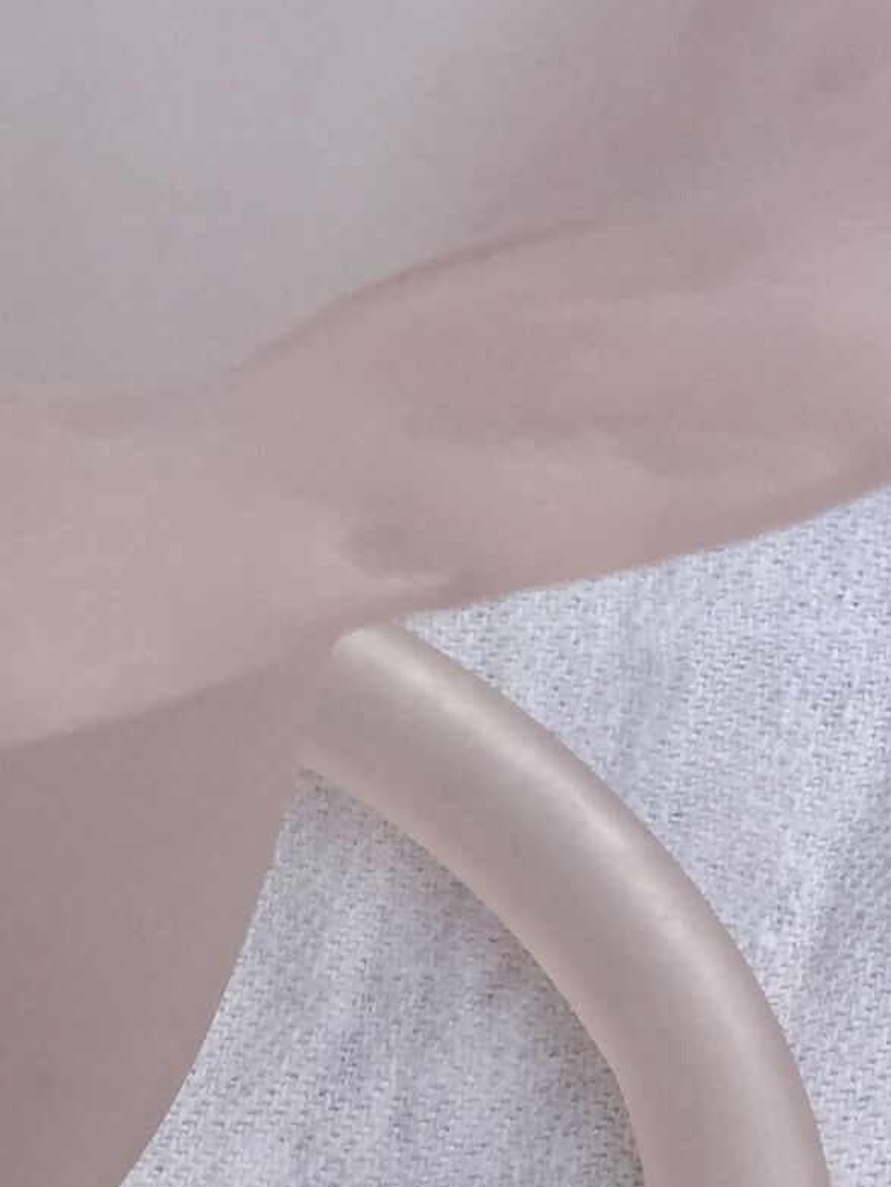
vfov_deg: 16.3
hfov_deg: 12.1
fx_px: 4150
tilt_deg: -51.7
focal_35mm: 121
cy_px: 578
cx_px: 12
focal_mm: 4.15
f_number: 2.2
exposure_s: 1/581
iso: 32
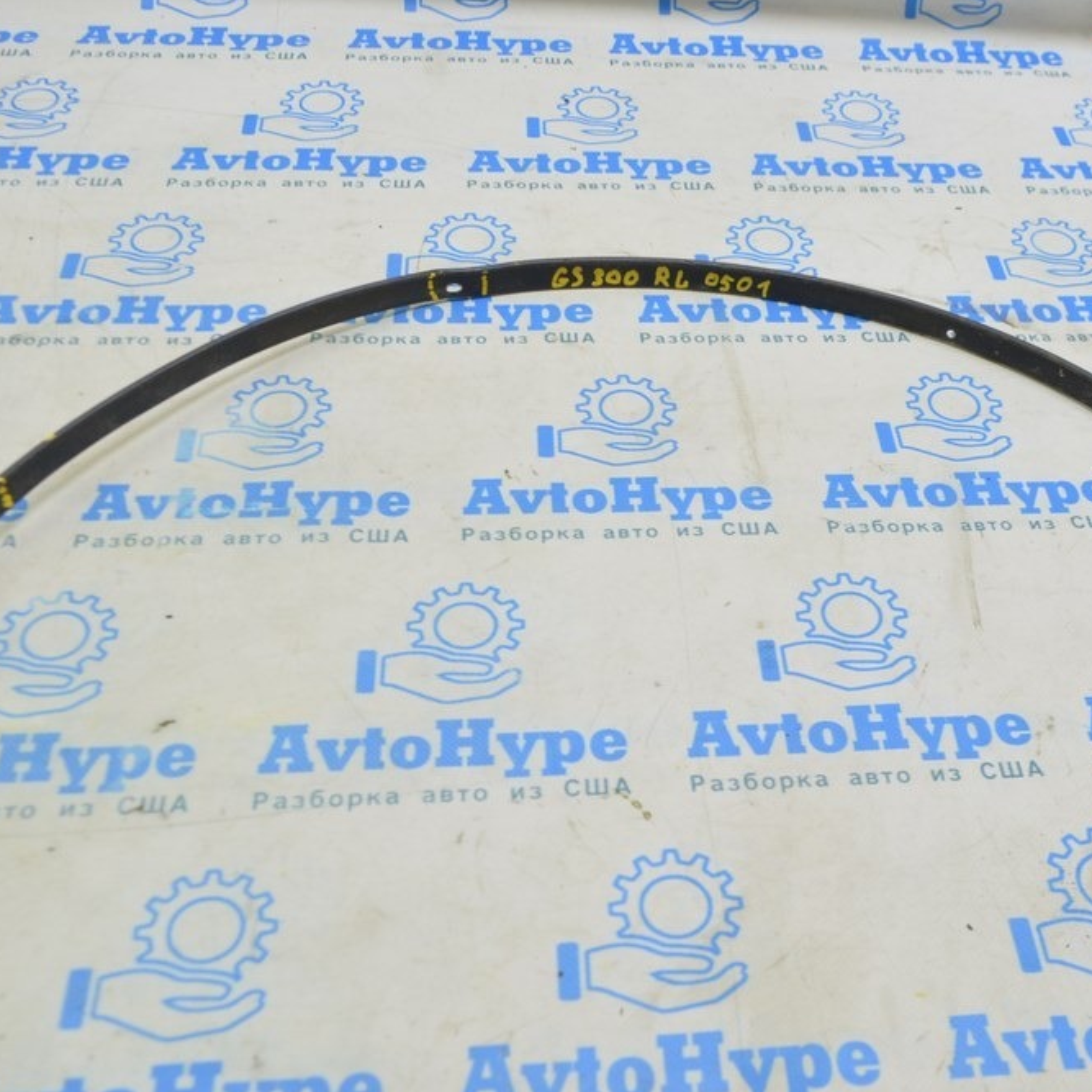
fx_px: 1535
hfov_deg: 38.9
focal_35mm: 43
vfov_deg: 39.2
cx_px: 696
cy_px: 551
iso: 400
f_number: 5.6
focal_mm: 22
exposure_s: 1/20
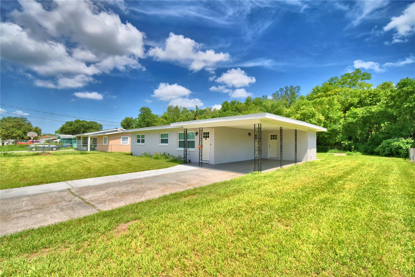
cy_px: 138
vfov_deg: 77.3
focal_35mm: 15
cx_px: 208
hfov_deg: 100.4
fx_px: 173
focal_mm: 10
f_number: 4.5
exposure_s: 1/1600
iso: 100
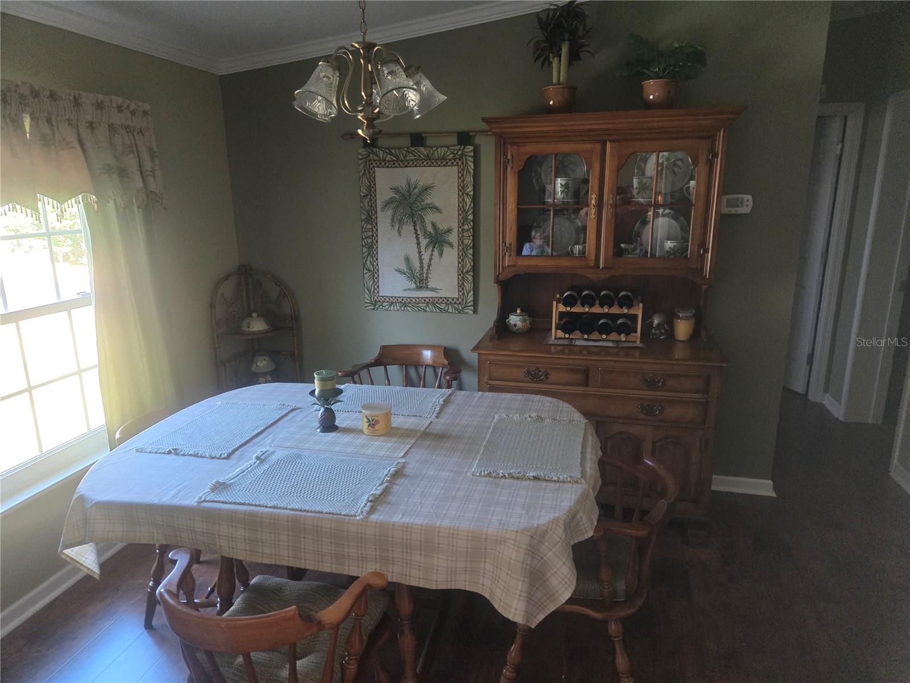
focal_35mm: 23
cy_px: 342
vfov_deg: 58.9
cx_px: 455
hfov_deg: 73.9
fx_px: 605
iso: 800
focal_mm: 5.4
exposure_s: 1/120
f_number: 1.8
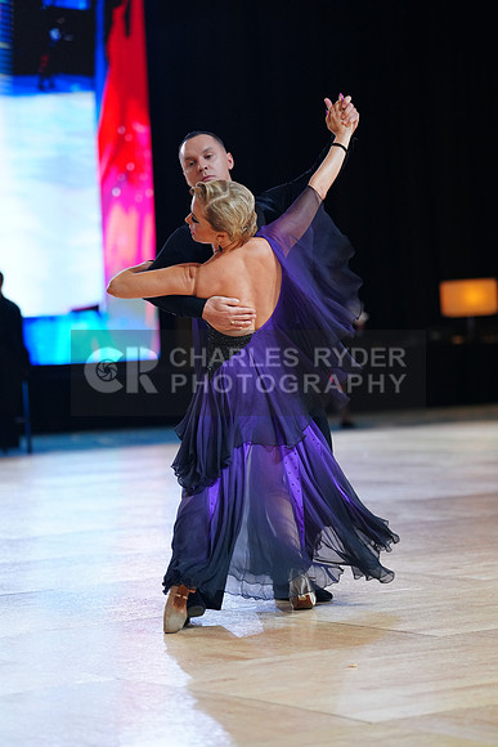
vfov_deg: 17.1
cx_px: 249
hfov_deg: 11.4
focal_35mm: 120
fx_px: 2488
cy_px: 374
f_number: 2.8
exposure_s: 1/640
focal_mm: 120
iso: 2000
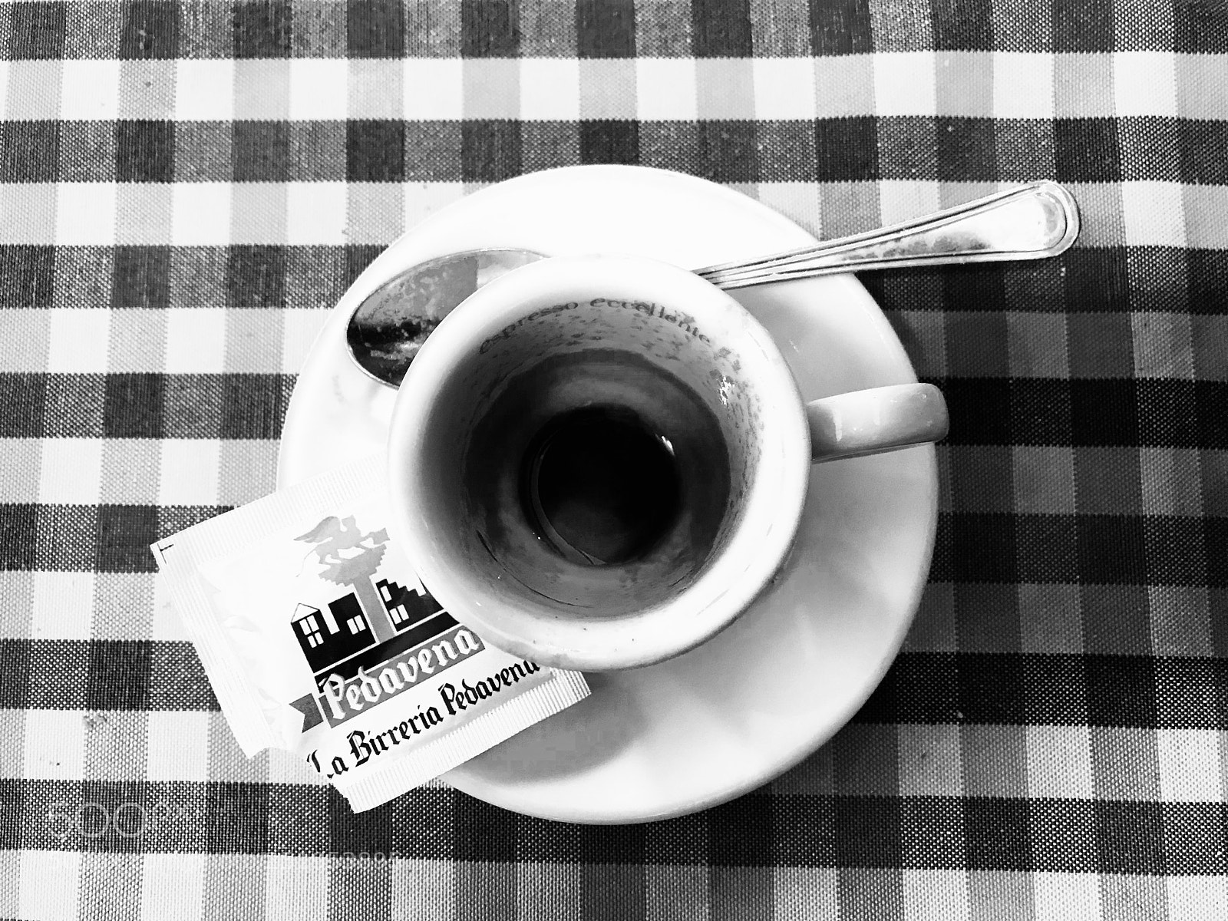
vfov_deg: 49.7
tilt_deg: -84.3
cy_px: 460
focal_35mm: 28
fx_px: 993
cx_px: 614
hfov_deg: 63.4
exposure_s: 1/17
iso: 50
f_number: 1.8
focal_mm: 3.99
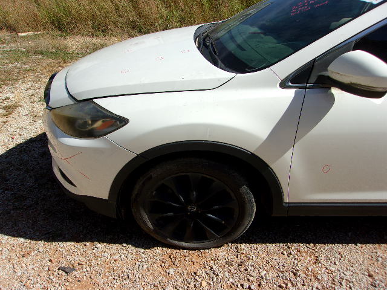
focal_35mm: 27
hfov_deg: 65.3
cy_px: 145
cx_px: 194
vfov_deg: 51.4
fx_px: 302
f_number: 10.4
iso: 80
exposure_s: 1/120
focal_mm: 4.9
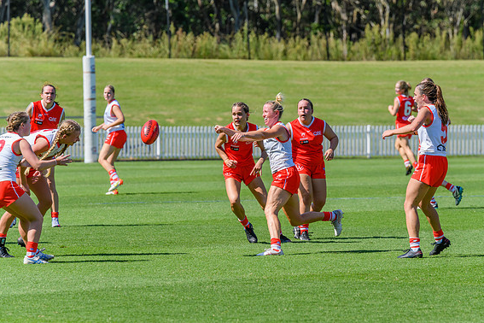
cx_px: 276
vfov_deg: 4.3
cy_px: 164
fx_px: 4342
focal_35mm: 323
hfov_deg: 6.4
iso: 800
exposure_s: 1/2000
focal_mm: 280
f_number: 7.1
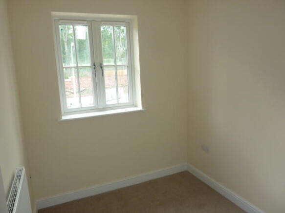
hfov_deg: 69.4
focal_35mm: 25
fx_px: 206
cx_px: 142
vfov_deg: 54.9
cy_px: 106
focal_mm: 4.1
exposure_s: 1/50
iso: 100
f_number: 3.3
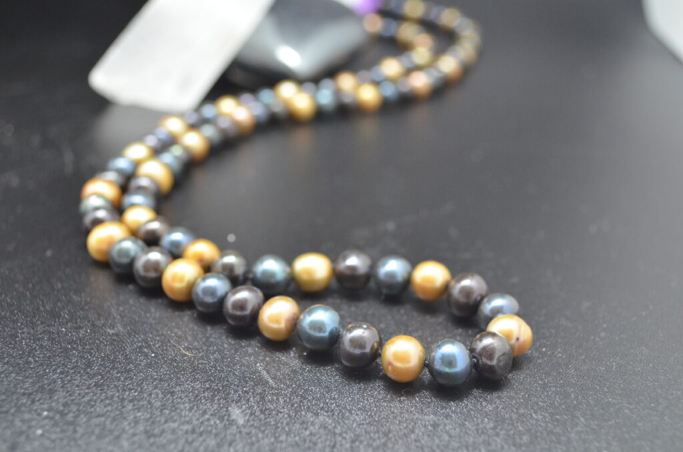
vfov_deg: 27.9
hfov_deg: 41.2
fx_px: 909
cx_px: 342
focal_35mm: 48
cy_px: 226
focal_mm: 32
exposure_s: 1/40
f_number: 4.8
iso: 1600
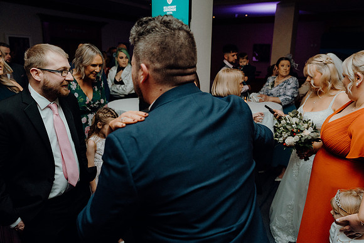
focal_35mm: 28
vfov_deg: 46.4
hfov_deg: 65.5
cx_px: 182
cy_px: 122
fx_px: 283
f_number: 3.5
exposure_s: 1/160
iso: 2500
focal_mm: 28
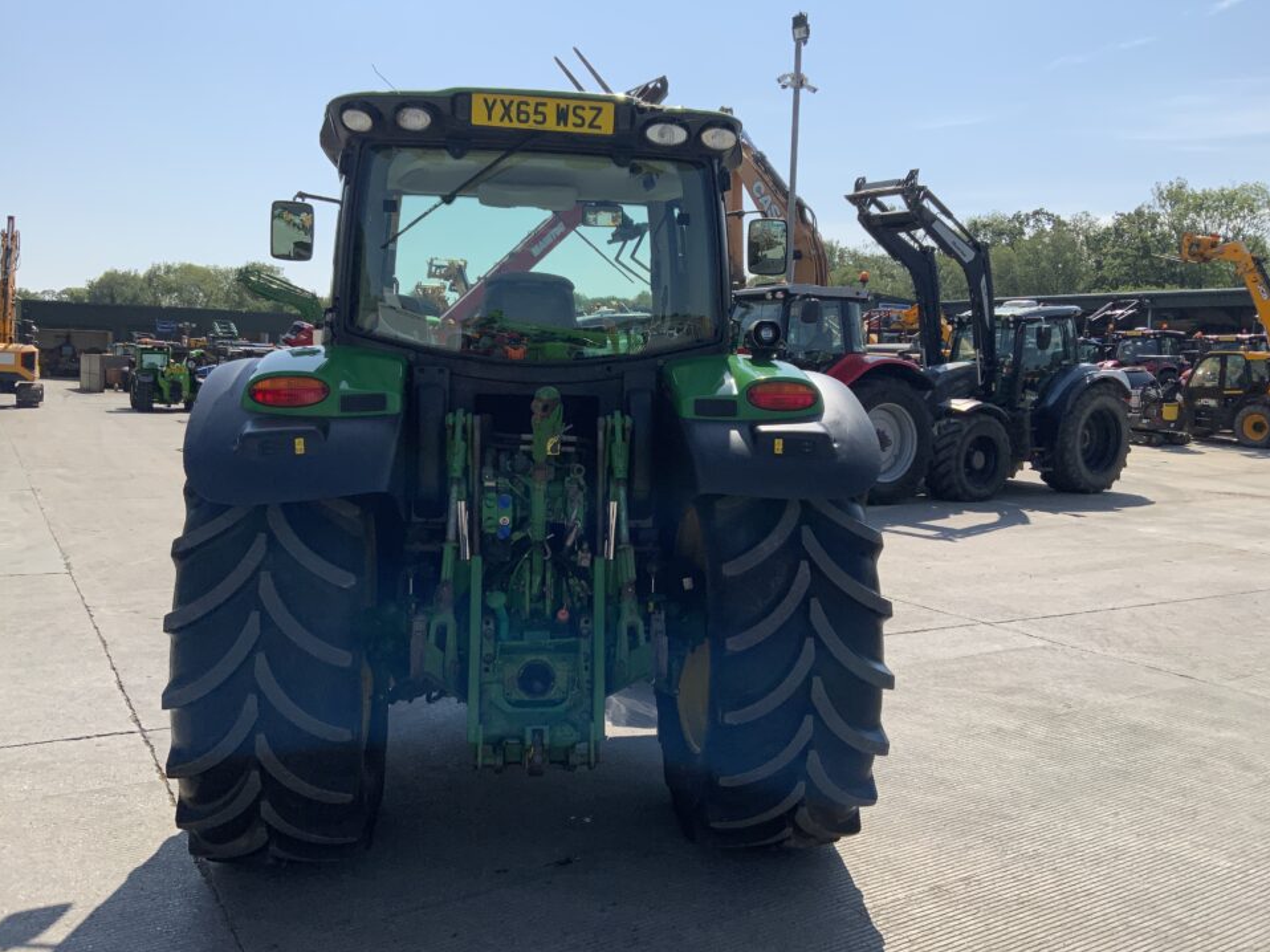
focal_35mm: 31
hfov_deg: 58.4
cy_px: 444
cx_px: 615
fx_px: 1137
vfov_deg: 45.4
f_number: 1.8
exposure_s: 1/2667
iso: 20
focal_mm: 3
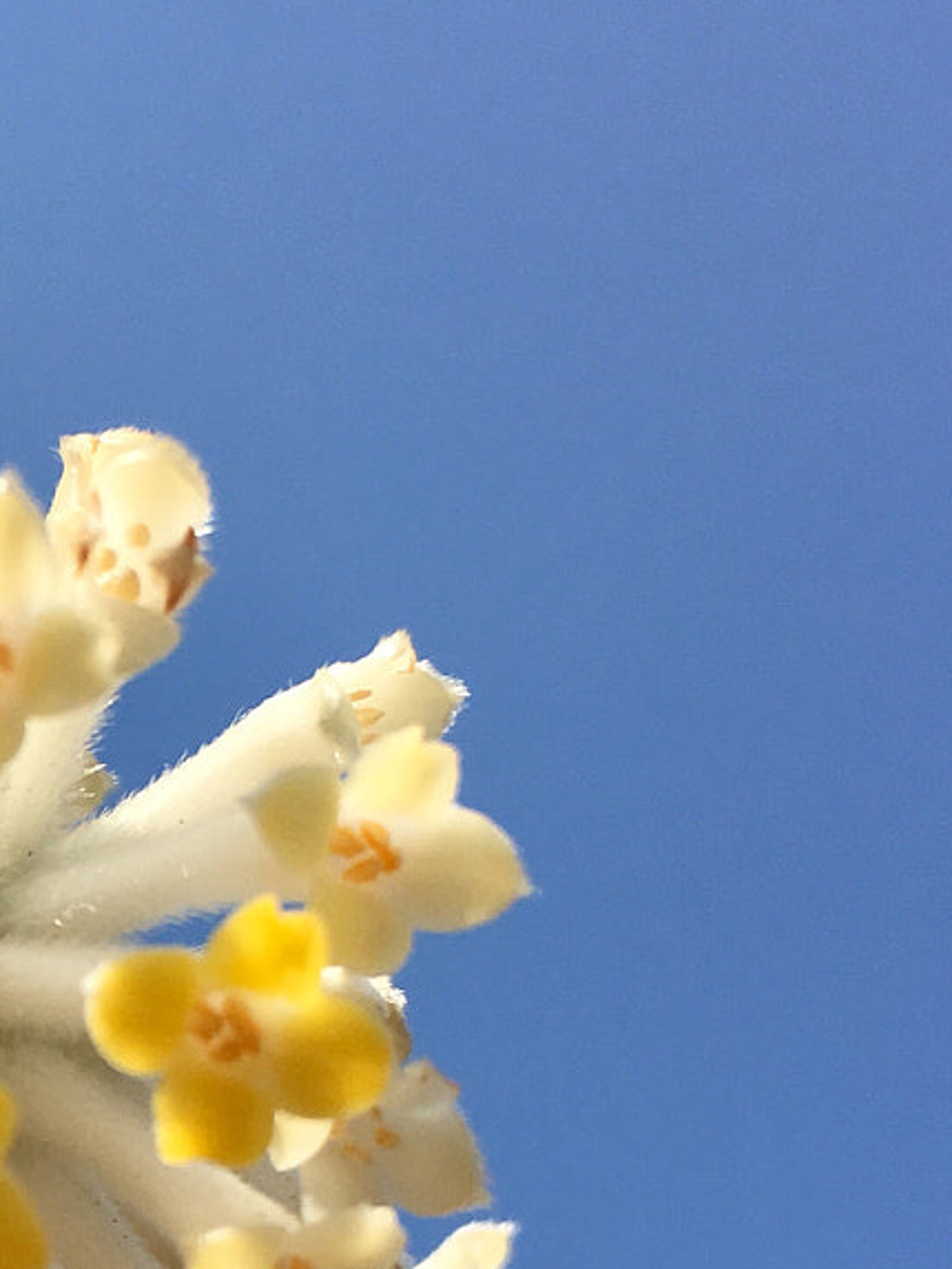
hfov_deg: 17.1
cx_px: -306
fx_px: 2969
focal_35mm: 81
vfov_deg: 23.5
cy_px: 1125
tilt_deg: +58.6
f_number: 2.2
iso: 25
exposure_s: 1/2137
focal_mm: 4.15
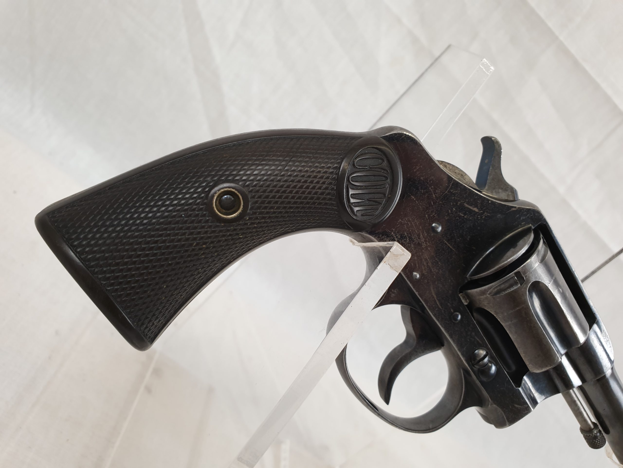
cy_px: 234
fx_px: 468
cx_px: 312
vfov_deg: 53.1
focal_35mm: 26
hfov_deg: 67.3
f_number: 2.4
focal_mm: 4.3
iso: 100
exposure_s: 1/50
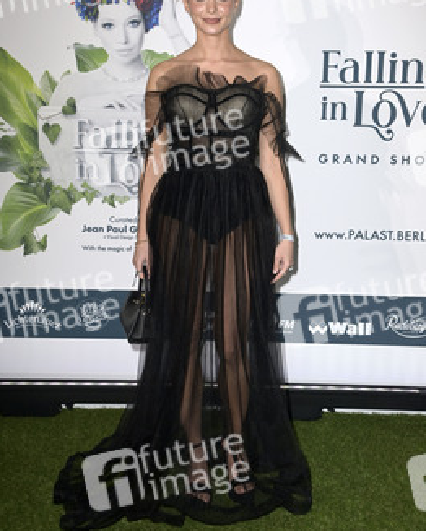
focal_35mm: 55
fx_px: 866
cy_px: 229
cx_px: 213
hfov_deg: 27.6
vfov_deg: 34.1
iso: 640
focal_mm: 48
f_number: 6.3
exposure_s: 1/250
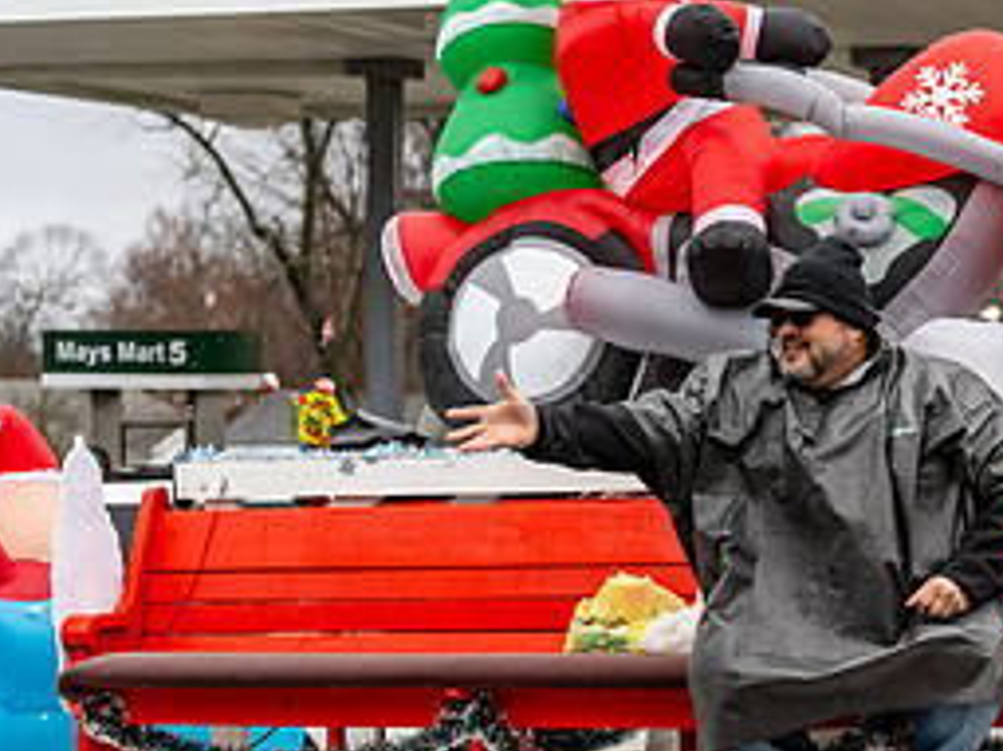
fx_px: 3273
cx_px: 1062
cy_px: 505
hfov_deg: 16.9
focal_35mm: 113
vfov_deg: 13.1
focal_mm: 50
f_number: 2.8
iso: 400
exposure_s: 1/640
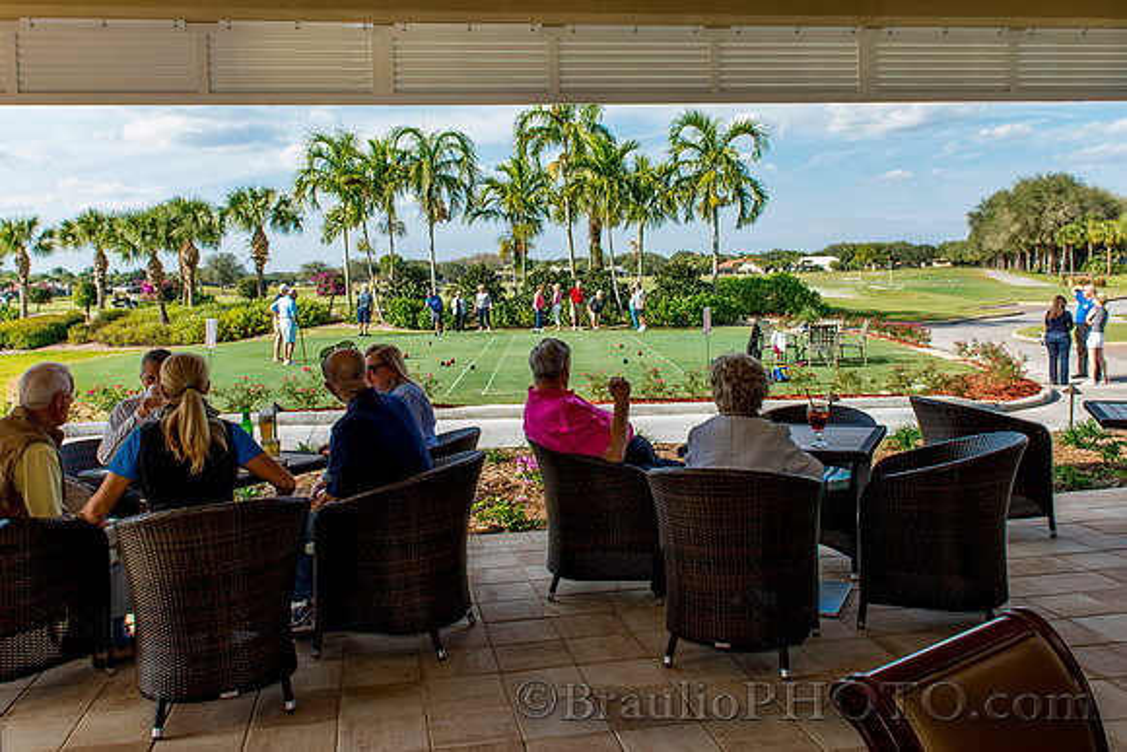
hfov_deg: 59.1
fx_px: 993
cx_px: 539
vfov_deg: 41.3
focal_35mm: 32
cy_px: 304
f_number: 7.1
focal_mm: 24
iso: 320
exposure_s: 1/250
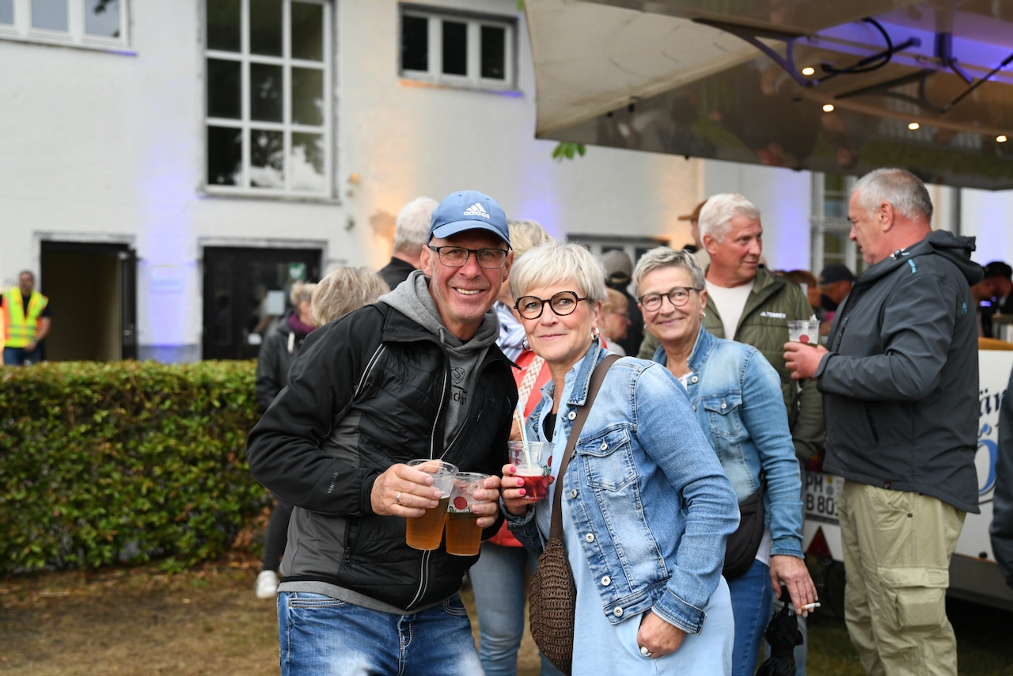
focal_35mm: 44
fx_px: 1238
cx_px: 506
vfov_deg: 30.5
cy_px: 338
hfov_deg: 44.5
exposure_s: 1/500
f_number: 3.2
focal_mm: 44
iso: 2000
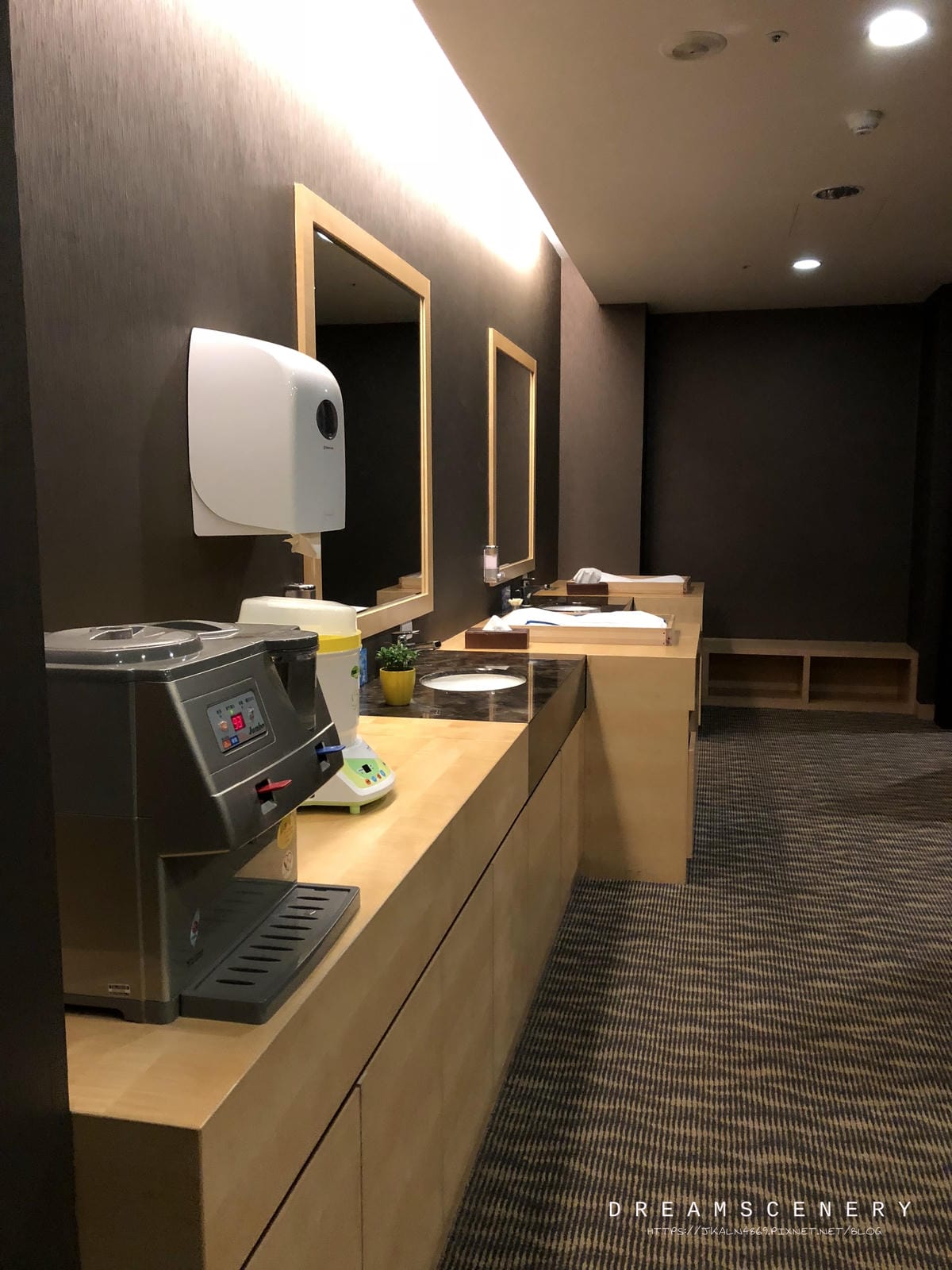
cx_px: 476
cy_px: 635
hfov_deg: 49.7
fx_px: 1027
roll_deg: -0.7
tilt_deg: -9.0
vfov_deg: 63.4
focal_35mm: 28
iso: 100
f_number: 1.8
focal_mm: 3.99
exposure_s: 1/5
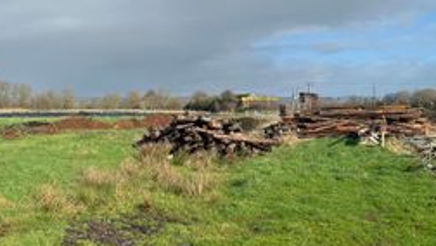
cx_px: 130
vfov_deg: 26.3
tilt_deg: +4.3
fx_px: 520
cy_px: 66
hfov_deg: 44.5
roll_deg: -1.0
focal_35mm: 45
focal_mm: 5.1
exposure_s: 1/4651
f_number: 1.6
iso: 50
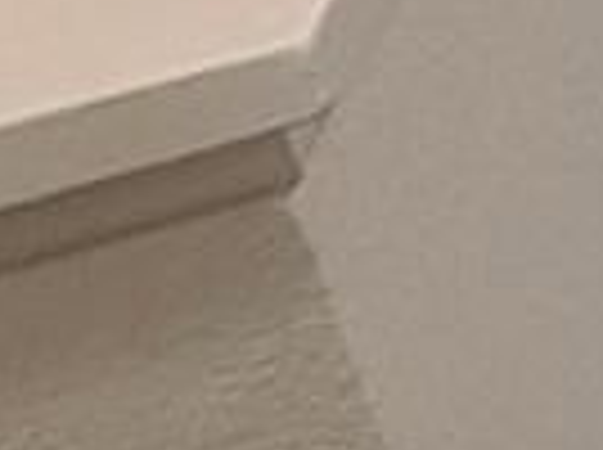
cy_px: -864
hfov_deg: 9.0
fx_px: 1861
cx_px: 2218
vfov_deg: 10.3
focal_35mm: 107
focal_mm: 2.22
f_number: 2.2
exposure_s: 1/60
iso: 200
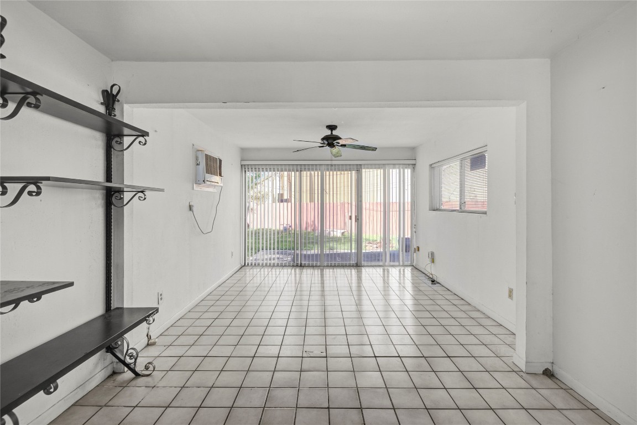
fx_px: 283
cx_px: 318
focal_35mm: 16
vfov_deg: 73.7
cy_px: 212
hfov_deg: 96.7
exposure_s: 1/13
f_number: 8
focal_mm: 16
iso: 160
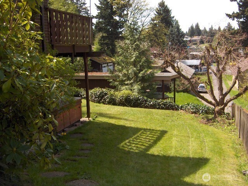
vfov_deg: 36.8
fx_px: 279
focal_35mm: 39
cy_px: 93
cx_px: 124
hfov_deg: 47.9
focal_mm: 8
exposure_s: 1/415
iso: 100
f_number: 2.8
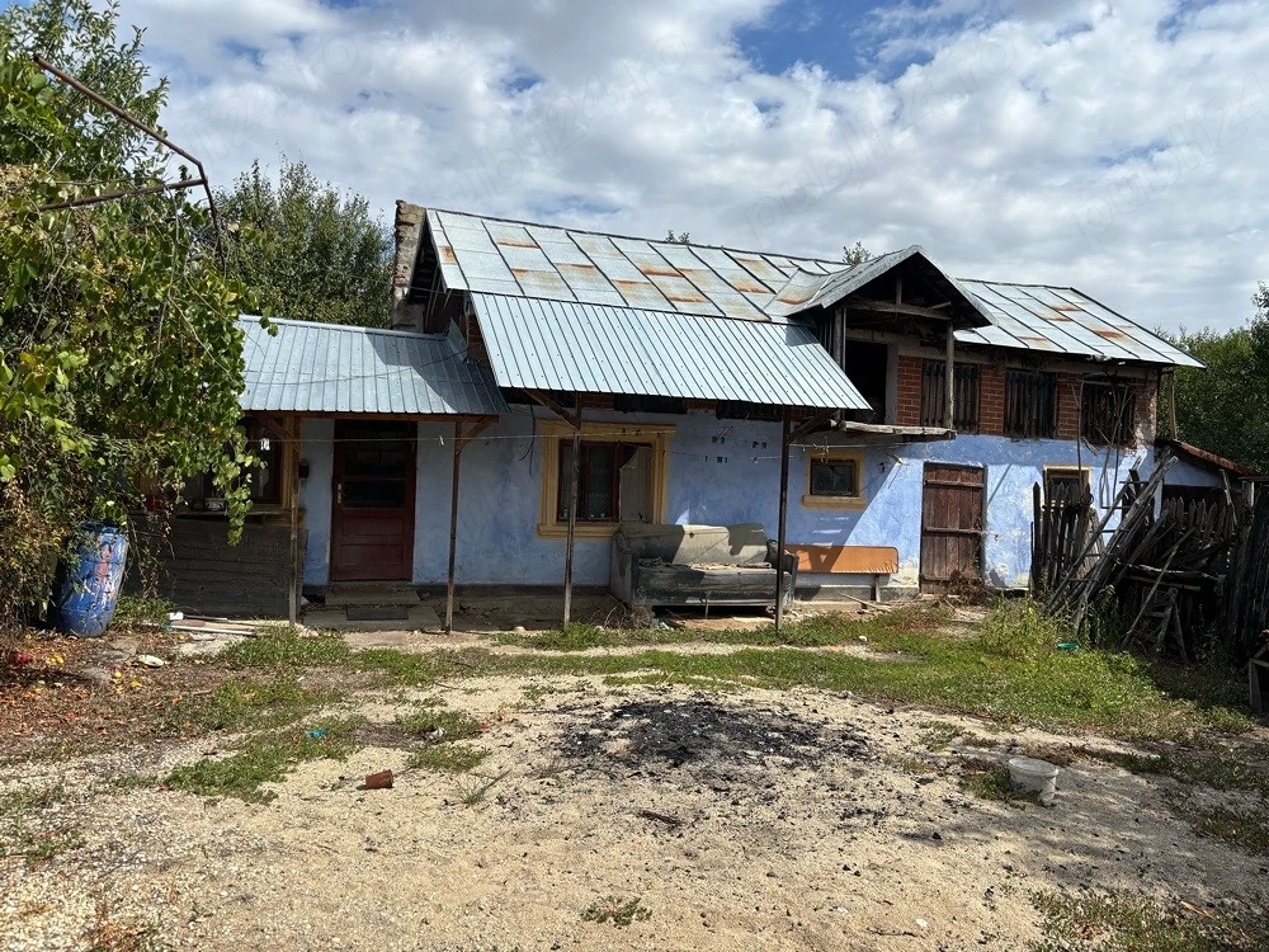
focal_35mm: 26
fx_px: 953
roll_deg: -1.8
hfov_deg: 67.3
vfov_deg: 53.1
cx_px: 634
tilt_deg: +0.3
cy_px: 476
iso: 50
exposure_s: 1/4630
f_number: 1.6
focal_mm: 5.96
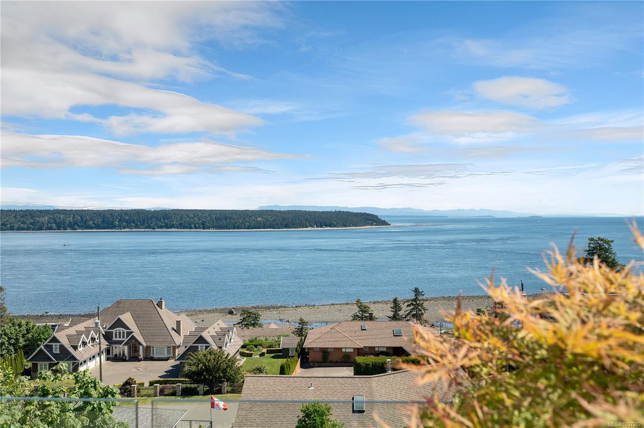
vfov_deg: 43.5
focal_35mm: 30
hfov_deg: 62.0
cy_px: 214
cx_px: 322
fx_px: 536
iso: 125
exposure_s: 1/400
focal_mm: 30
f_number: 5.6
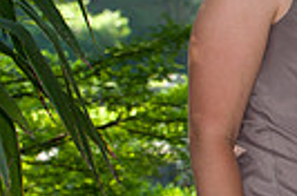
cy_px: 98
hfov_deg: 5.4
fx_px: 3095
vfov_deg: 3.6
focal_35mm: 376
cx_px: 567
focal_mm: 86
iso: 250
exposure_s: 1/125
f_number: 5.6
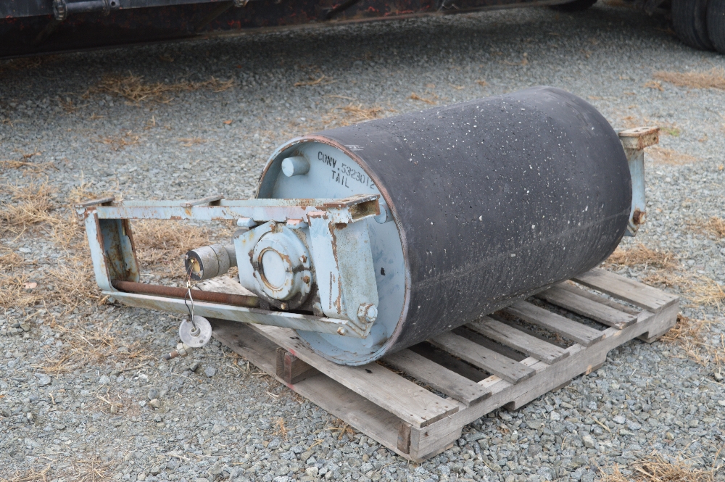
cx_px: 362
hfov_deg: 38.9
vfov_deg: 26.4
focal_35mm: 51
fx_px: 1026
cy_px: 241
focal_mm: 34
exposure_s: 1/125
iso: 360
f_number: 5.6
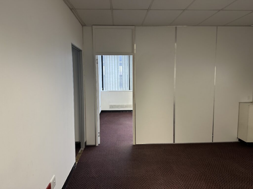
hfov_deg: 71.6
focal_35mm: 24
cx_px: 126
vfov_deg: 56.8
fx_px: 175
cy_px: 94
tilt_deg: -5.9
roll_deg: +2.6
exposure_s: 1/50
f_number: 1.78
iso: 125
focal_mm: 6.86
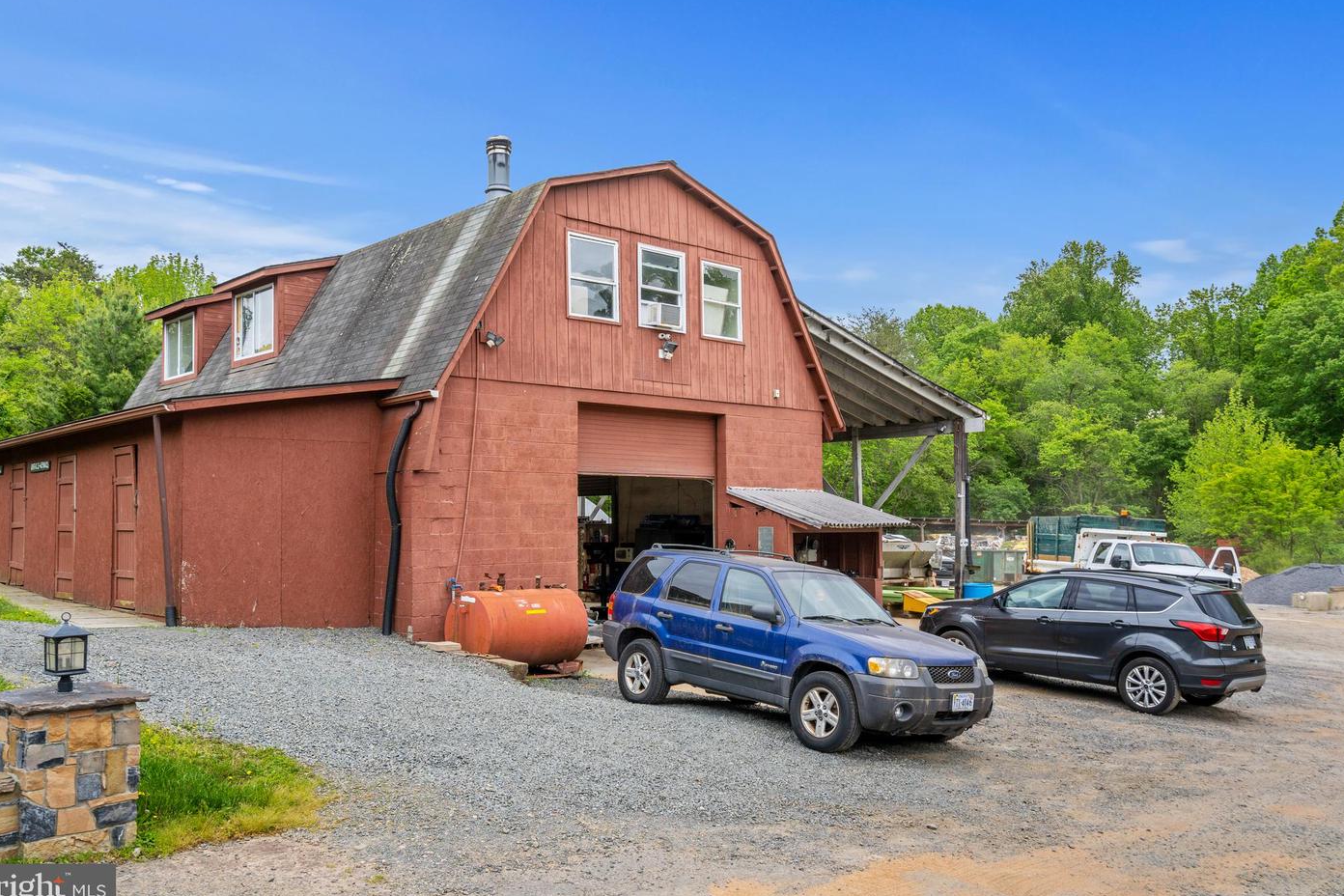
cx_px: 660
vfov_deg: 43.6
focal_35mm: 30
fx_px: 1120
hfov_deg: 61.9
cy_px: 450
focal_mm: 29
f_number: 8
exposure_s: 1/320
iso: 125
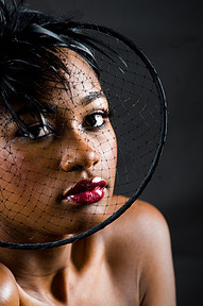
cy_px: 165
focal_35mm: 313
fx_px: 2657
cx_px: 50
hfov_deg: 4.4
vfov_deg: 6.6
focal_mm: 200
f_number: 5.6
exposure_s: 1/125
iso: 320
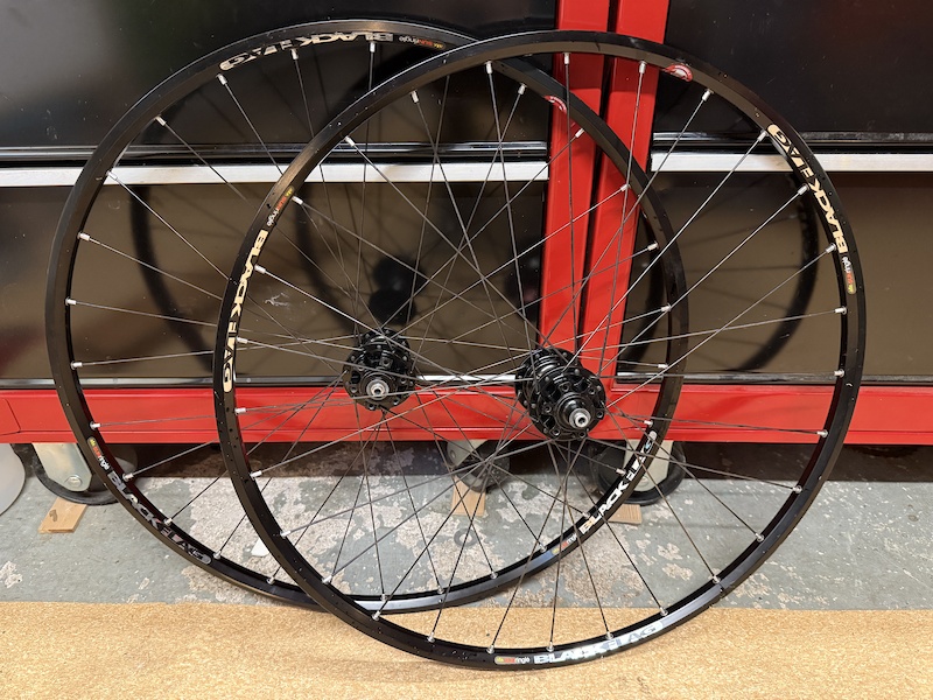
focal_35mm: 24
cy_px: 350
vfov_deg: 56.8
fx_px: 647
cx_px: 466
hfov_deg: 71.6
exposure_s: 1/60
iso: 800
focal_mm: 6.76
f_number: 1.78
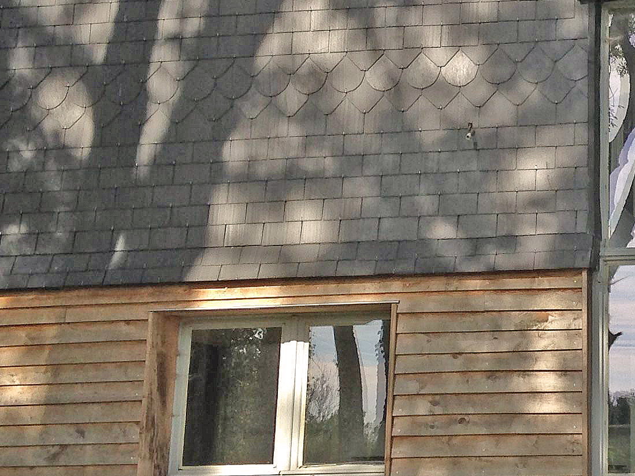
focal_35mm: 98
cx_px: 666
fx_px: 1798
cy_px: 77
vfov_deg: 15.0
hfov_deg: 19.3
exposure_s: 1/742
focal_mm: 4.12
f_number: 2.4
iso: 50
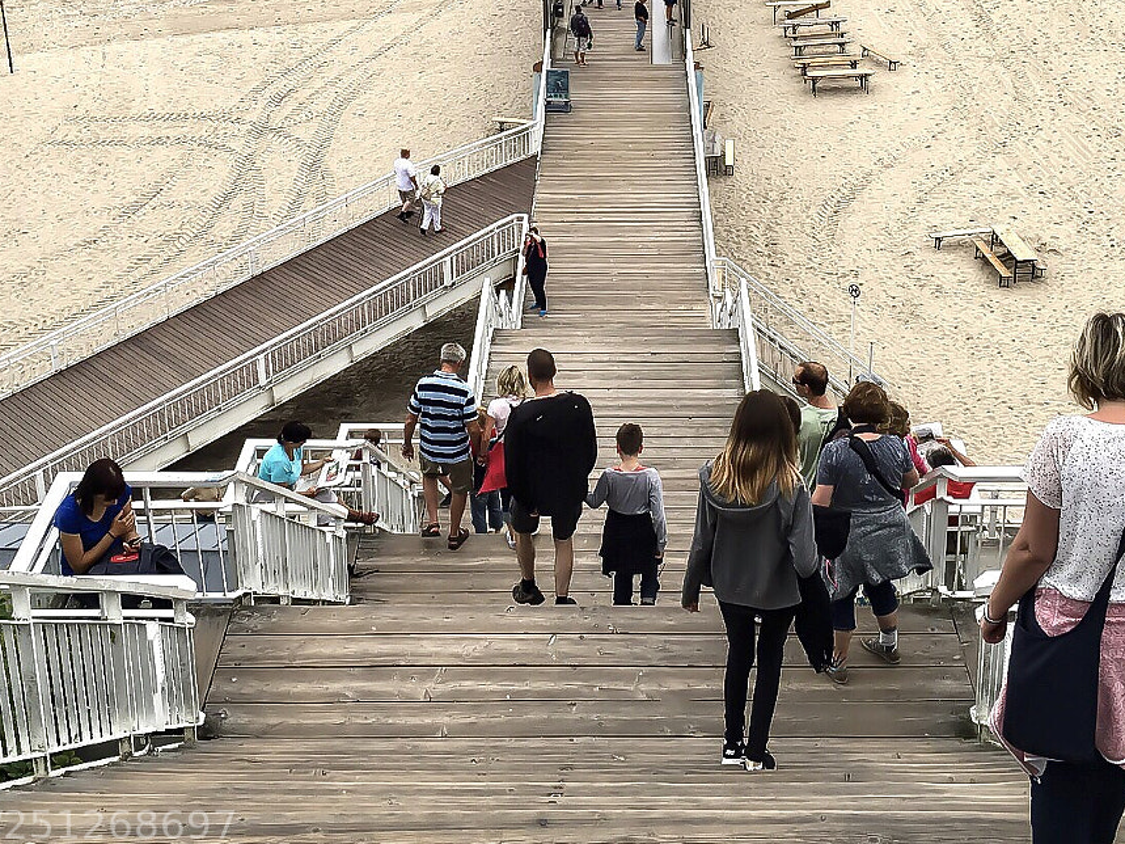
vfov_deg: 26.4
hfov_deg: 35.5
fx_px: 1755
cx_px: 599
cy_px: 142
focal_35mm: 54
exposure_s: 1/884
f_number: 2.2
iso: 25
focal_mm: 4.15
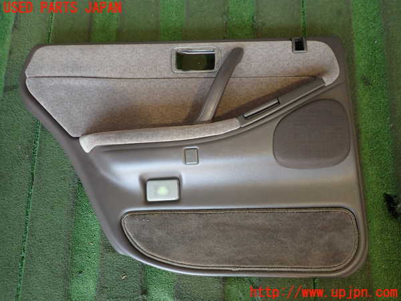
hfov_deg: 69.4
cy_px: 150
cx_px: 200
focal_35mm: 25
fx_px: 290
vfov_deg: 54.9
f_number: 2
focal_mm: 4.5
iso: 200
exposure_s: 1/40
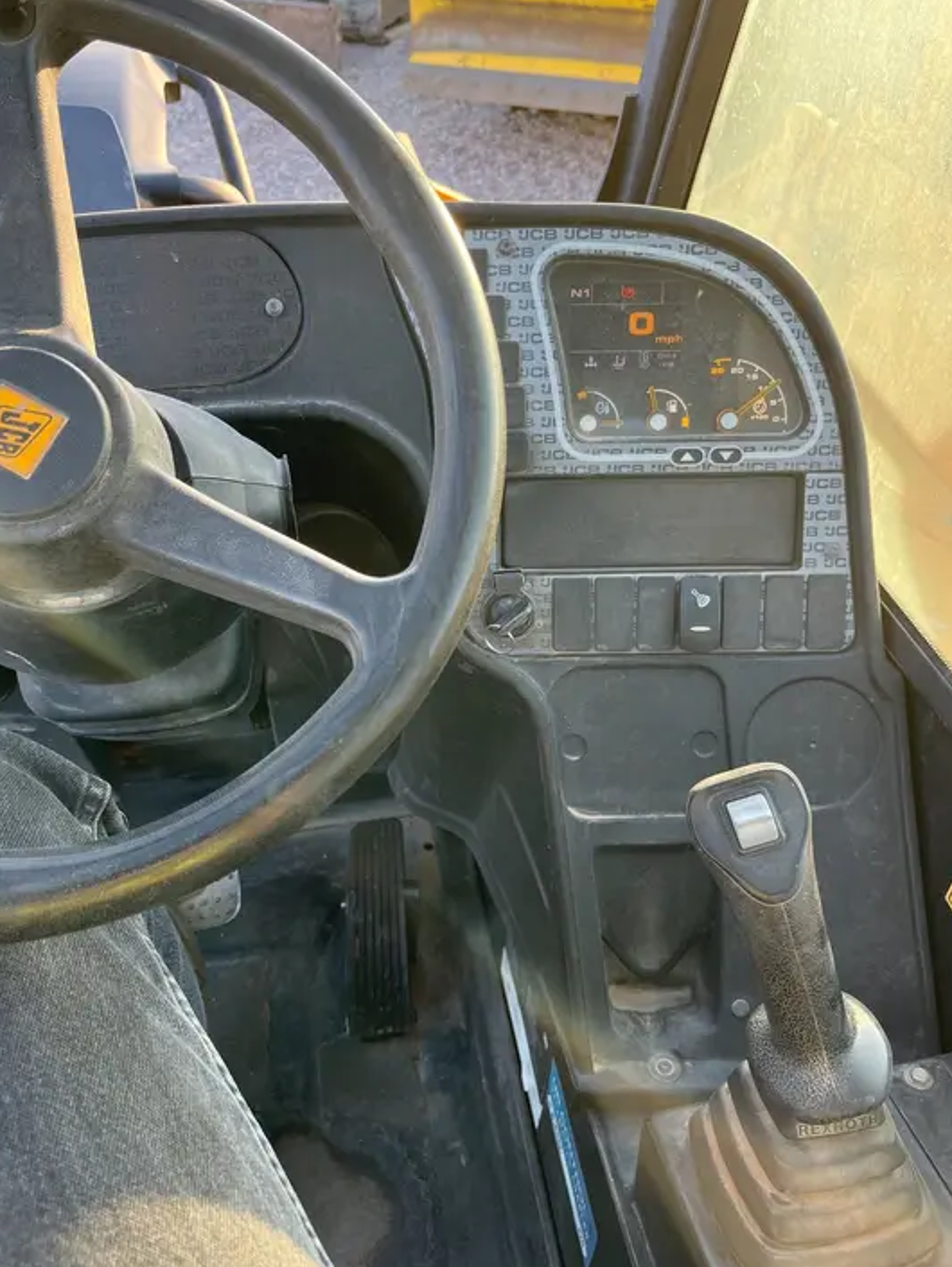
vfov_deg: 65.3
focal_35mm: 27
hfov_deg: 51.4
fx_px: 989
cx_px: 478
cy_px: 613
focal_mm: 5.1
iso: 64
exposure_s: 1/160
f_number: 1.6
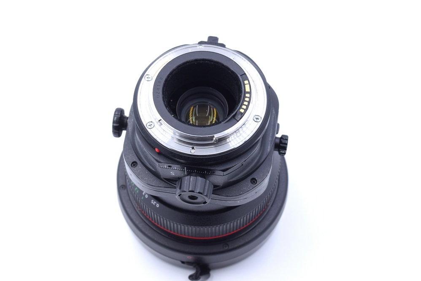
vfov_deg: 19.0
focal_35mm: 72
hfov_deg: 28.1
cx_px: 210
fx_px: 843
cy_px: 140
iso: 400
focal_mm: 48
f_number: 8
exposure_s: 1/100
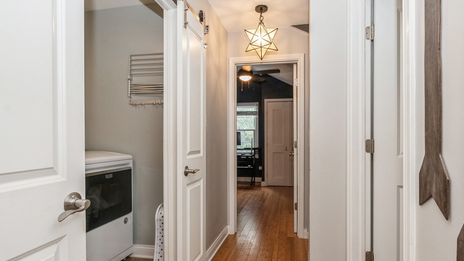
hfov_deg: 89.5
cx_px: 245
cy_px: 143
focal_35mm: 19
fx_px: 234
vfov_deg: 58.2
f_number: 7.1
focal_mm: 10
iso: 250
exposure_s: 1/10
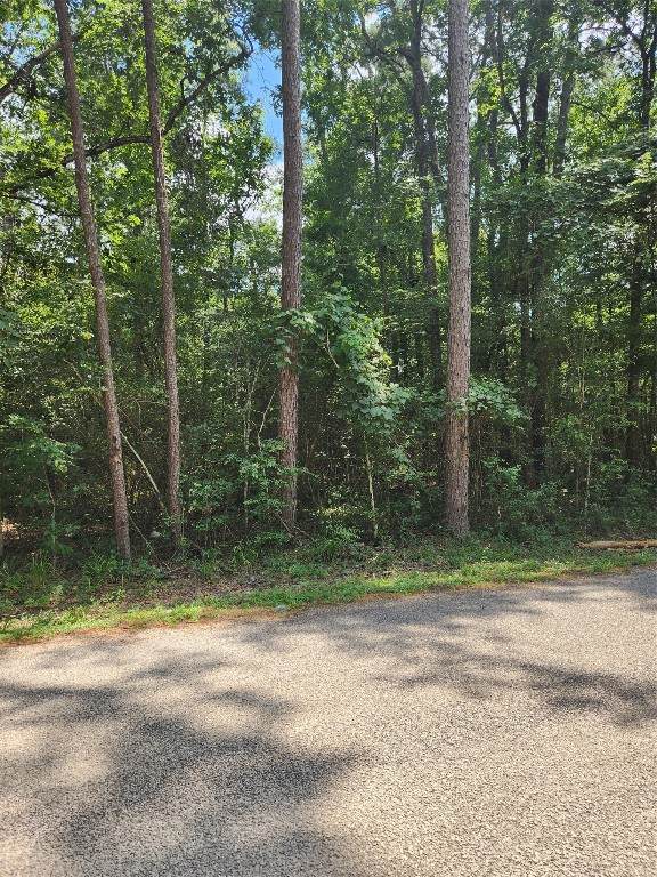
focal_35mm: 23
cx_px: 328
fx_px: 582
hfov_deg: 58.9
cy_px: 438
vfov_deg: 73.9
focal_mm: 5.4
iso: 20
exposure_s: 1/449
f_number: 1.8
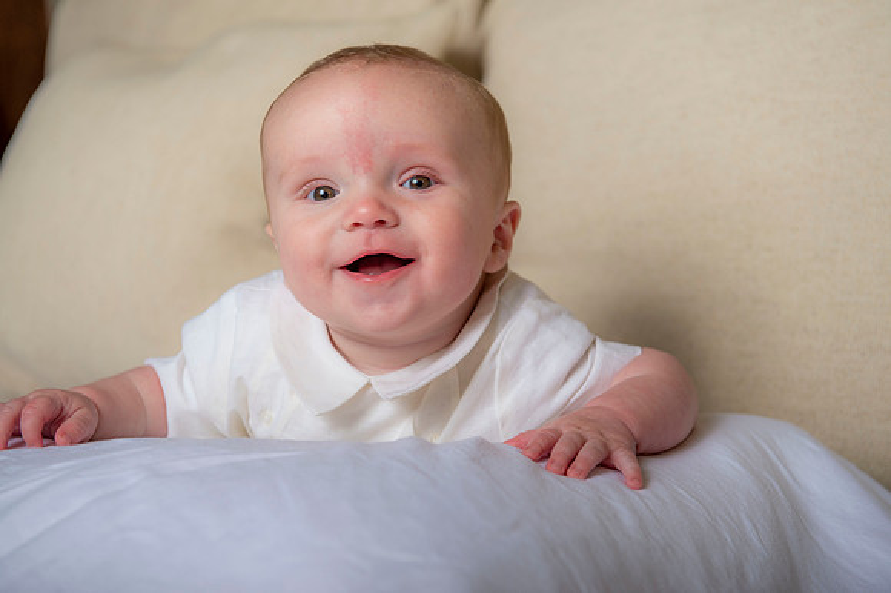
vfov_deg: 21.9
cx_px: 446
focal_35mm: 62
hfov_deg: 32.4
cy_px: 296
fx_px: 1534
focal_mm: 62
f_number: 5
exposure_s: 1/200
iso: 200
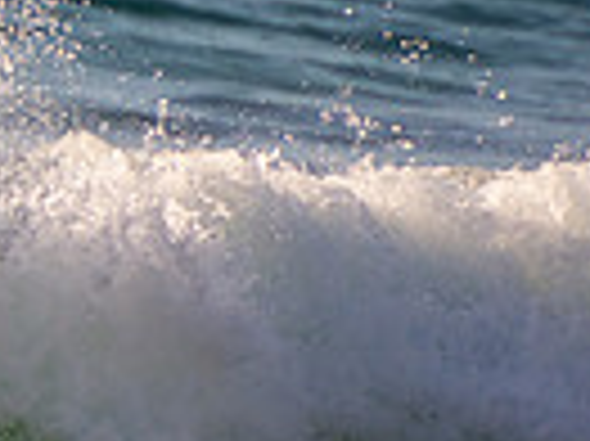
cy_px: 250
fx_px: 43559
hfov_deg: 0.8
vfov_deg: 0.6
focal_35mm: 2558
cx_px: -703
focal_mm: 400
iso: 400
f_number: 5.6
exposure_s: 1/1250
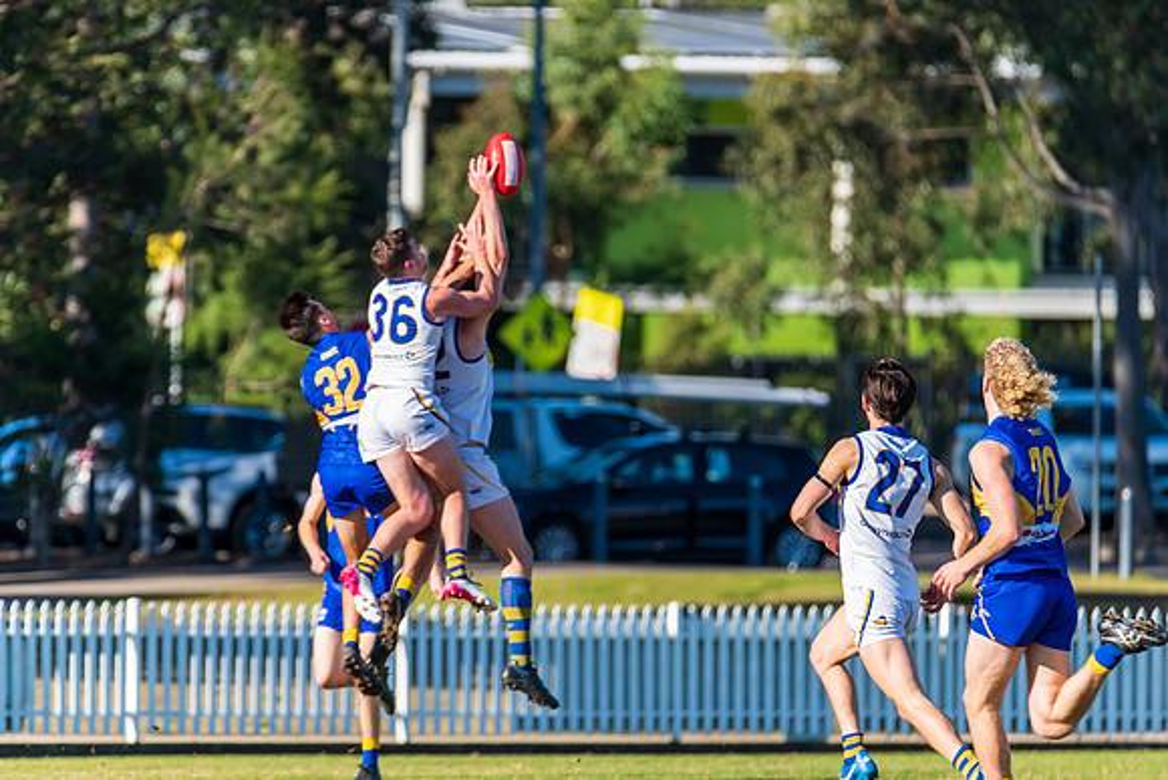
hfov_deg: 4.4
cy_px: 390
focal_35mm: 468
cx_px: 584
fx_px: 15191
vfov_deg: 2.9
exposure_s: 1/2000
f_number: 6.3
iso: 800
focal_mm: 450
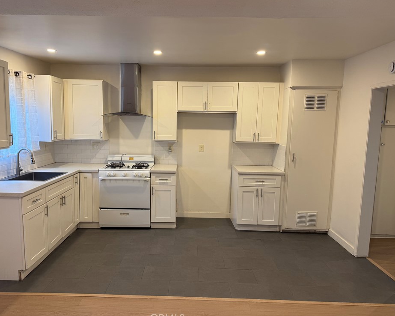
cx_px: 181
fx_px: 304
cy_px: 160
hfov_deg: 65.9
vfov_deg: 54.9
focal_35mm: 26
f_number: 1.78
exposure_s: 1/60
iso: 100
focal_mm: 6.76
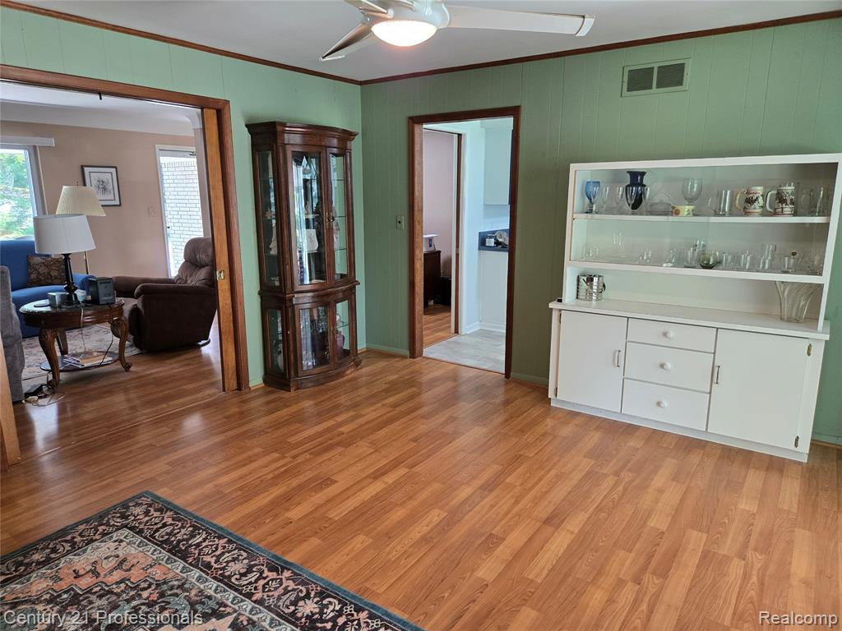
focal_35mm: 23
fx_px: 559
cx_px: 421
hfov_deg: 73.9
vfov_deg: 58.9
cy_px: 316
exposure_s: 1/120
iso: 320
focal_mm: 5.4
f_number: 1.8
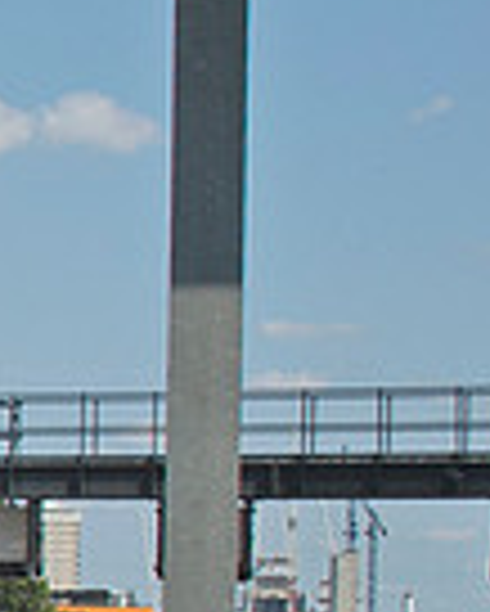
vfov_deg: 14.5
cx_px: -719
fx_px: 2390
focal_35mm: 132
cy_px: 513
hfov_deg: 10.1
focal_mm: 22
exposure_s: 1/320
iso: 200
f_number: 9
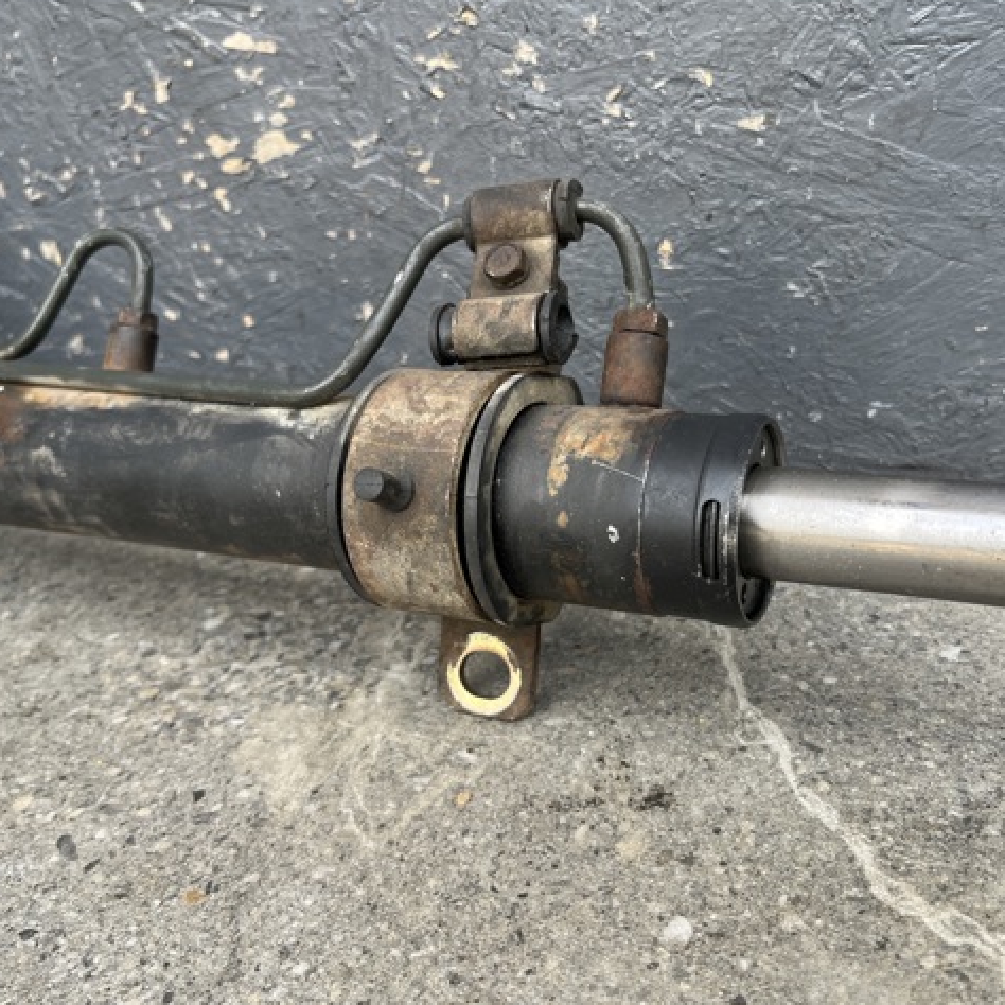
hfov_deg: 52.5
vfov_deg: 52.5
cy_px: 501
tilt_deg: -20.4
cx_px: 498
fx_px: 1018
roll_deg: +4.4
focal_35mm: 31
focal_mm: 5.1
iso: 40
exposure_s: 1/184
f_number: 1.6
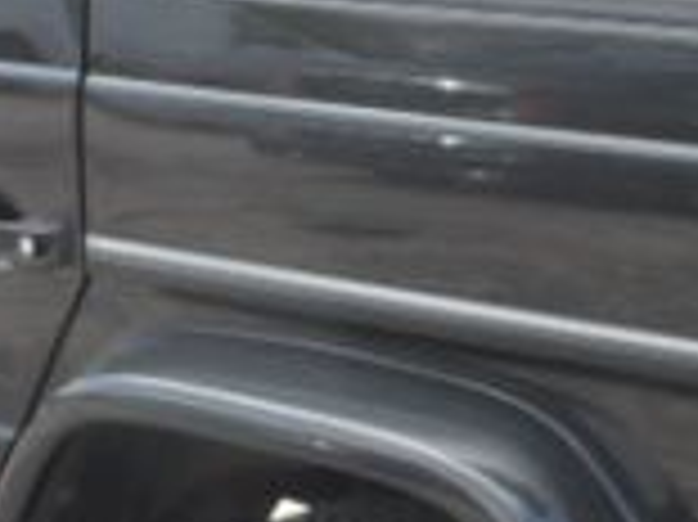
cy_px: 176
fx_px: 2498
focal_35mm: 124
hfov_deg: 15.9
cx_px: 374
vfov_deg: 11.9
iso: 80
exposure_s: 1/250
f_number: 3.2
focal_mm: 4
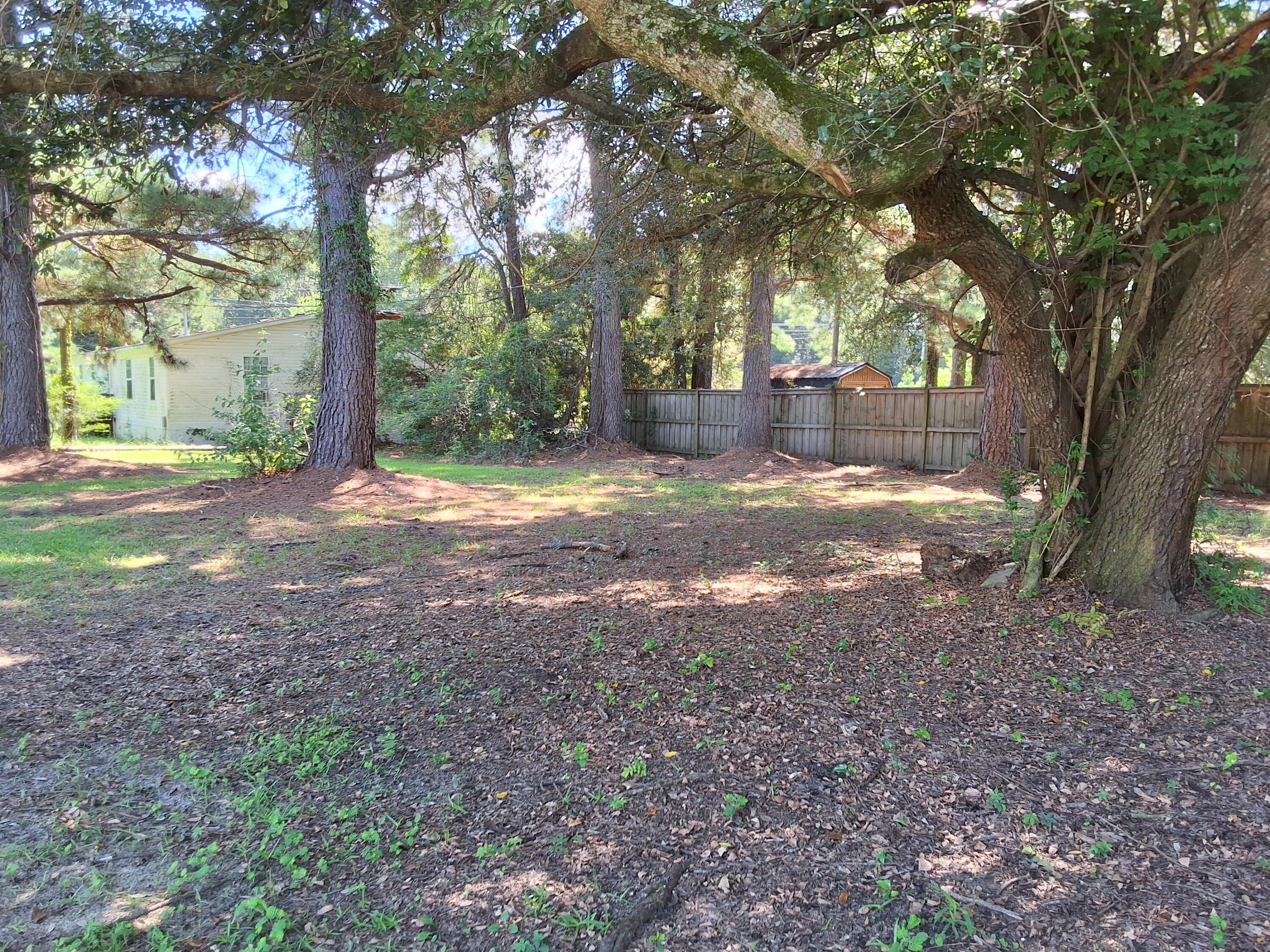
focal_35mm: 28
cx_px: 635
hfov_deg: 63.4
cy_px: 476
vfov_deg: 49.7
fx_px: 1027
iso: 40
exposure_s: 1/120
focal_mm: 2.91
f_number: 1.9
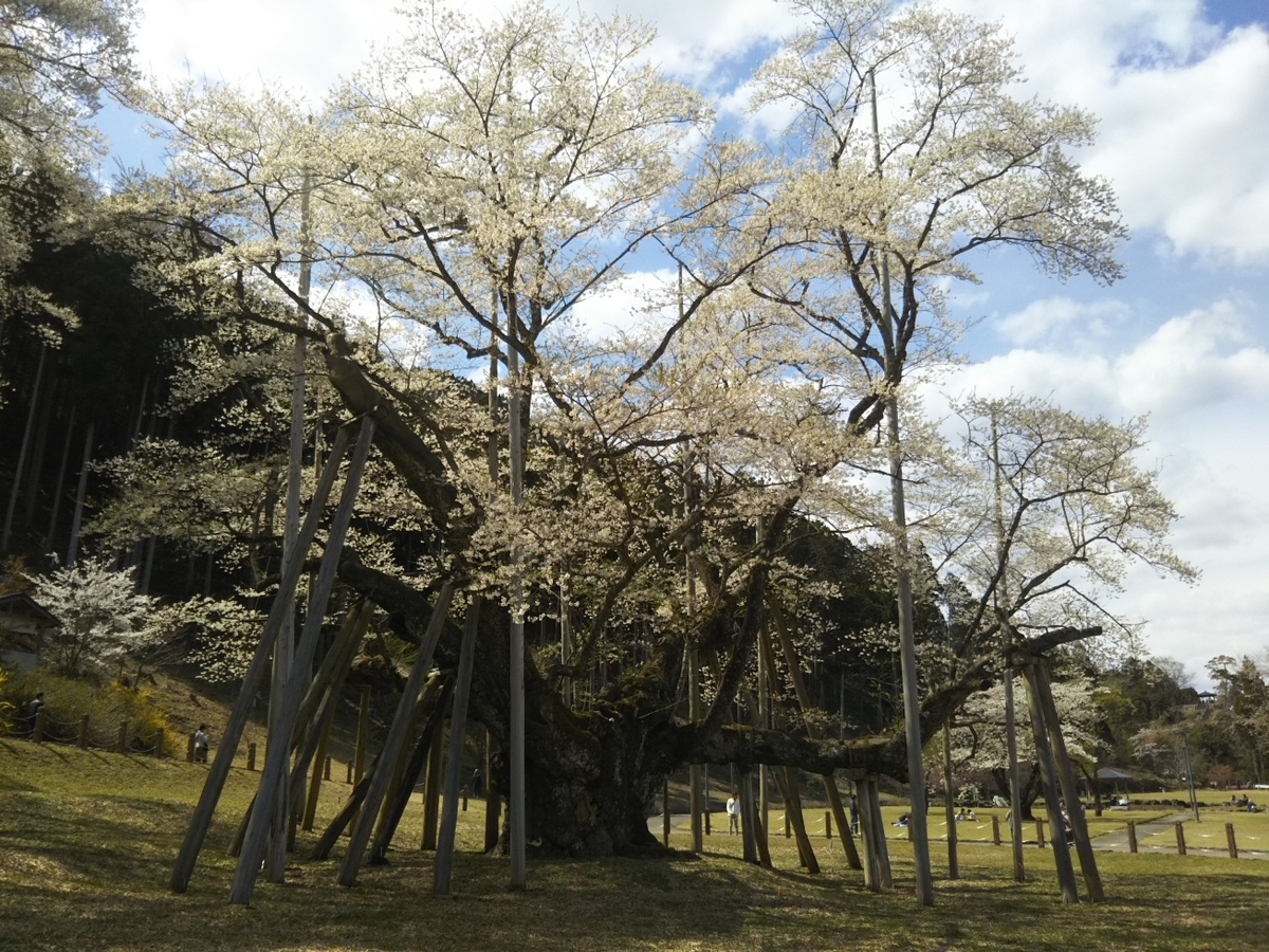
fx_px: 1100
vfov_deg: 46.8
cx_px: 634
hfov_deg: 60.0
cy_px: 476
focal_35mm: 30
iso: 25
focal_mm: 4
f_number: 2.2
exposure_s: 1/1217
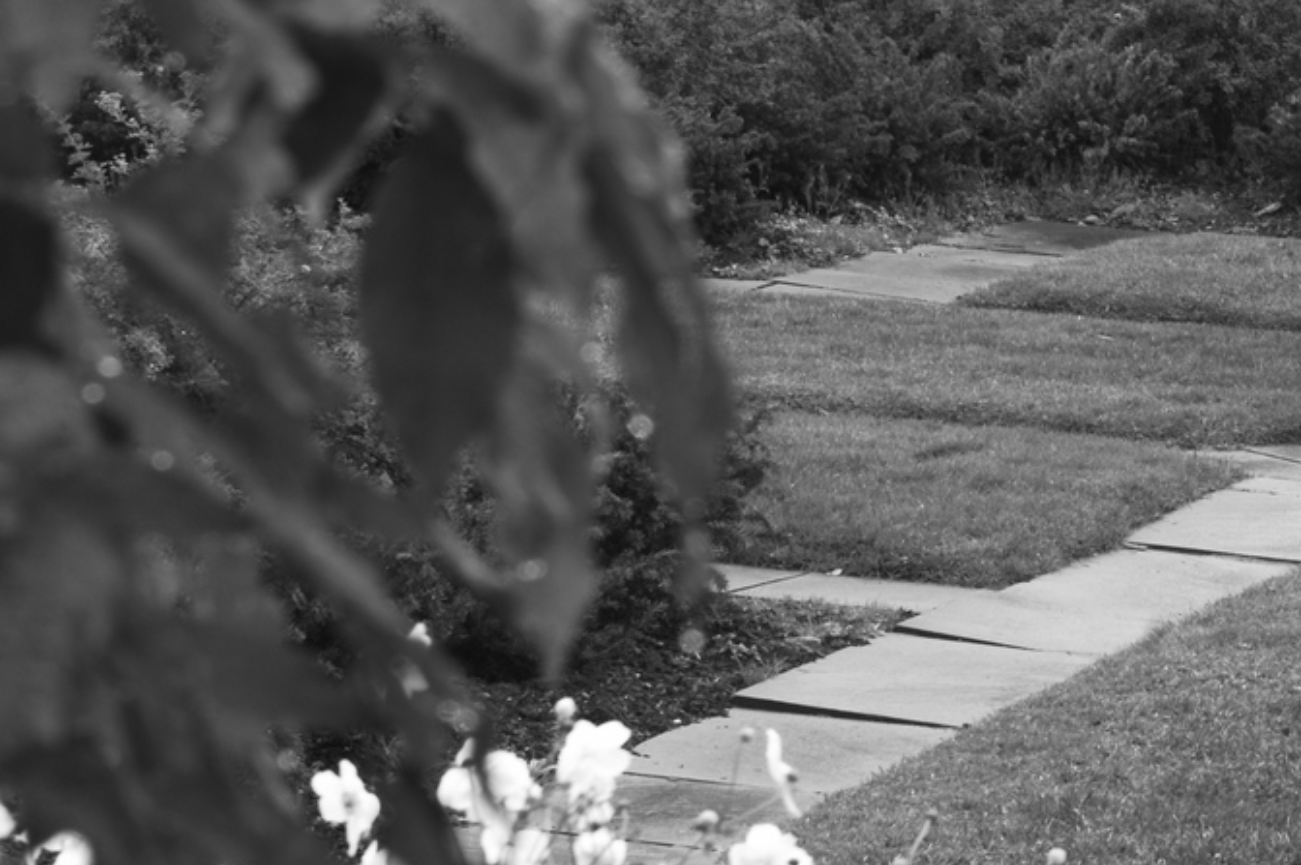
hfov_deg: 10.5
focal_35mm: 186
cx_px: 2271
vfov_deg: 7.3
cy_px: 47
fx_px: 6717
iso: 320
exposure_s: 1/60
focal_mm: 50
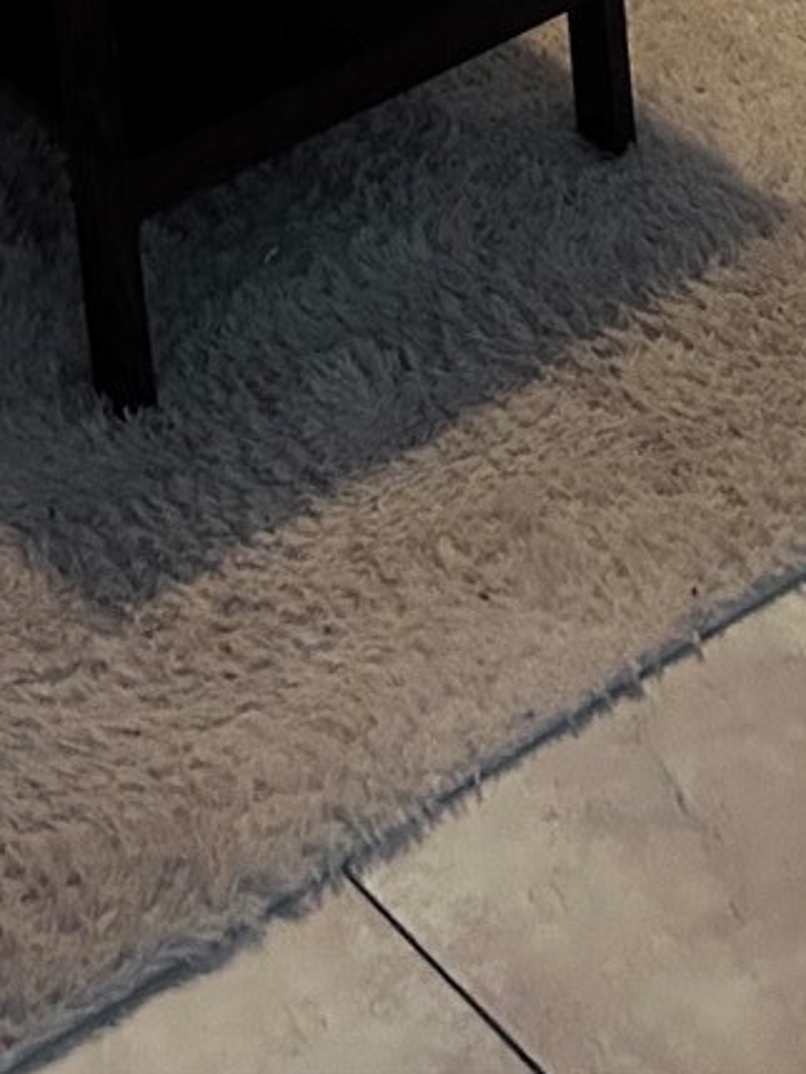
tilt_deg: -10.5
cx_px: 441
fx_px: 3010
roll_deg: +1.0
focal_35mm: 97
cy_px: -919
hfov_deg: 15.2
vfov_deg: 16.5
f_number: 1.5
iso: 500
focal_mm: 5.7
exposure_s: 1/60
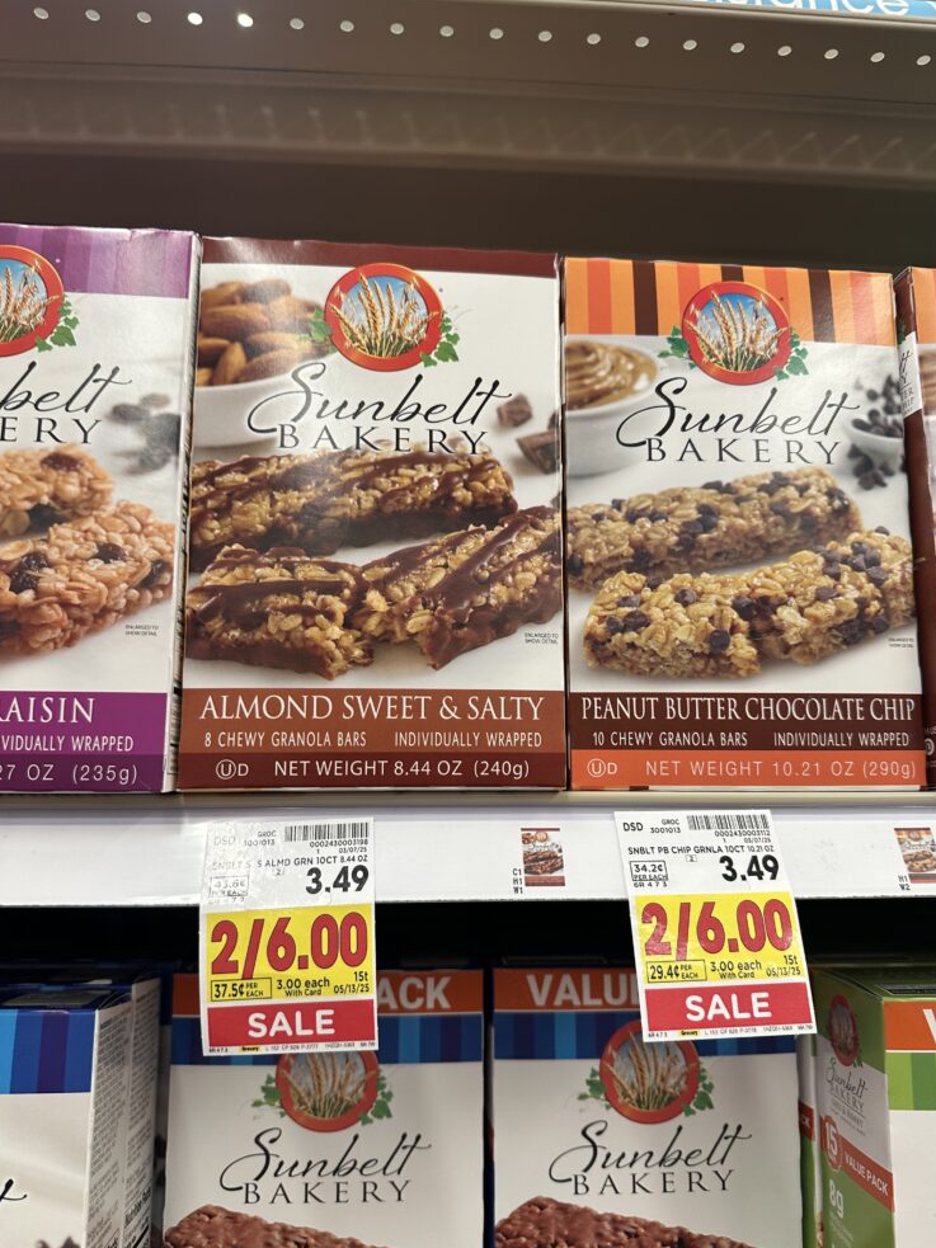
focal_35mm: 25
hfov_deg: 54.9
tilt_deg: +10.4
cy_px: 649
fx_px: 902
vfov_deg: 69.4
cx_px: 478
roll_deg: -0.8
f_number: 1.78
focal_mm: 6.86
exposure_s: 1/63
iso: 125
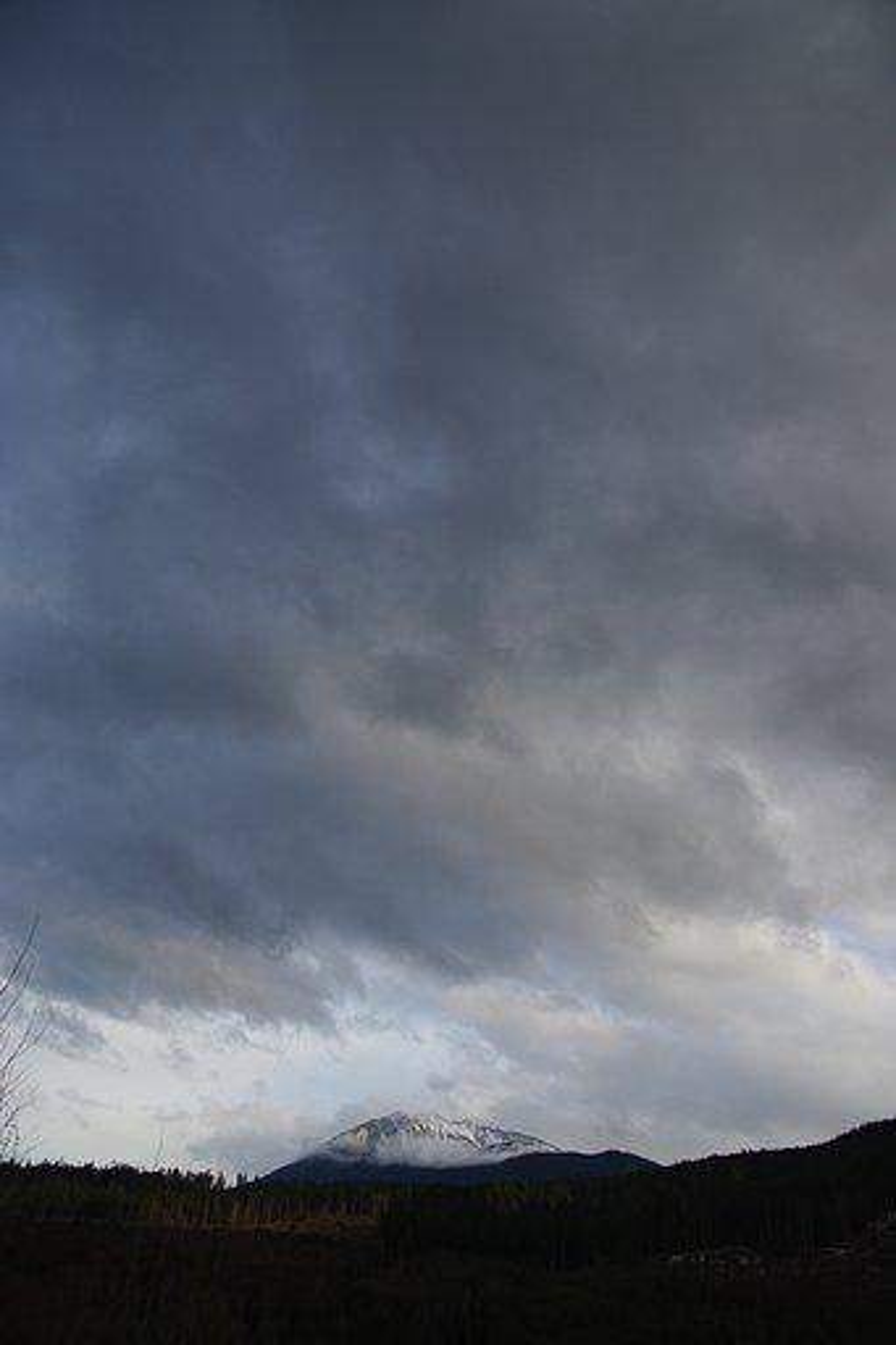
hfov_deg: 50.4
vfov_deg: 70.5
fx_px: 953
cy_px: 672
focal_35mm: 26
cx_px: 448
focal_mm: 17
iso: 200
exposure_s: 1/1600
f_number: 4
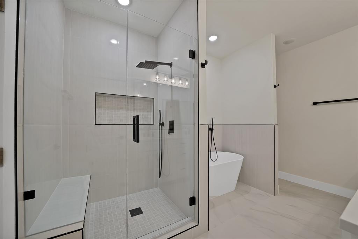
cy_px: 120
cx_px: 179
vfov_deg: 90.1
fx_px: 119
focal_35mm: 12
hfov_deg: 112.6
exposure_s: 1/8
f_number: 9
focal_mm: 12
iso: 640
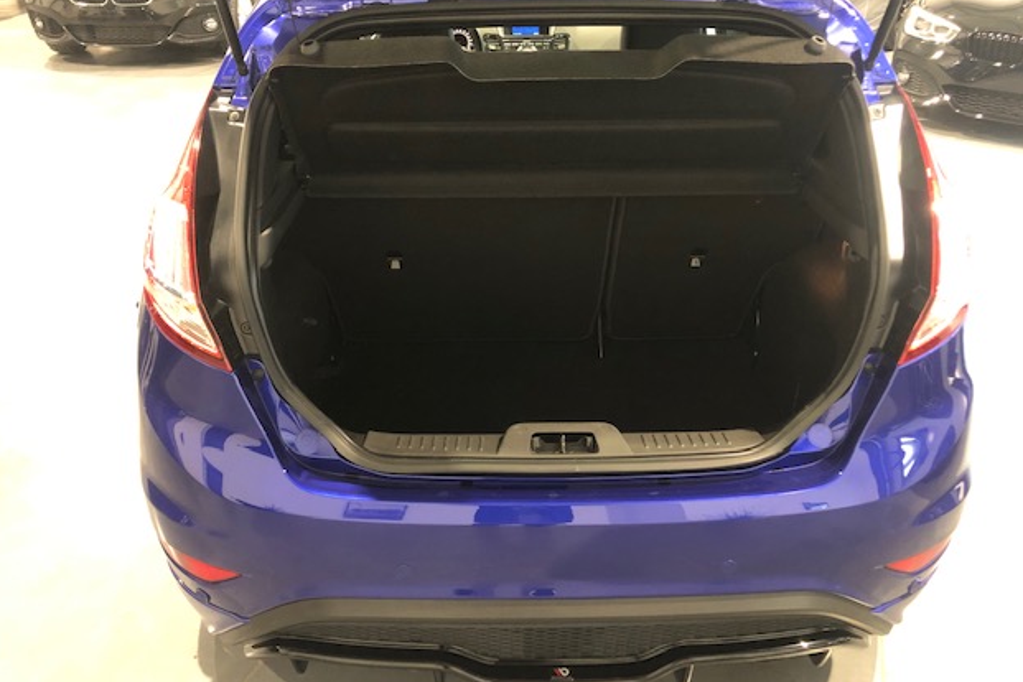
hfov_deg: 61.9
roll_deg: +0.3
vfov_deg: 43.6
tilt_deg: -28.2
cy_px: 316
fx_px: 852
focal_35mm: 30
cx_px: 512
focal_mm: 3.99
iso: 100
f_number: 1.8
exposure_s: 1/5
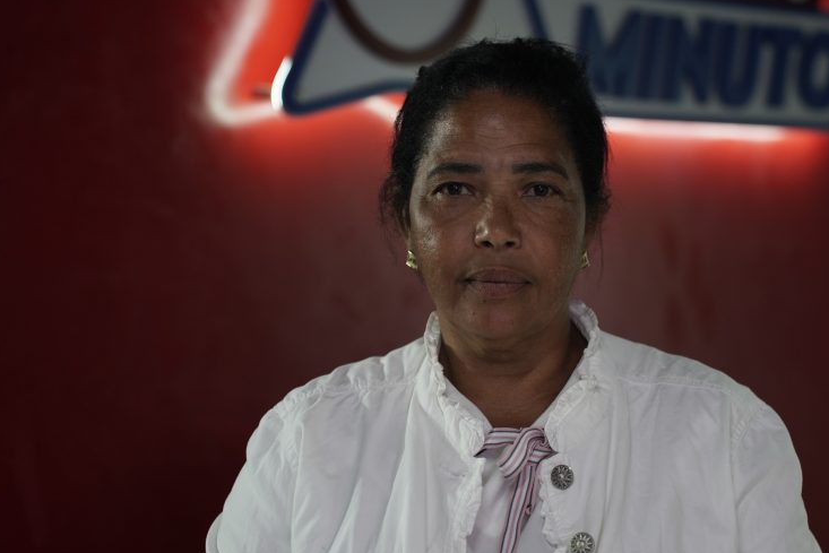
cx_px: 517
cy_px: 330
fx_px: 2234
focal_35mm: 97
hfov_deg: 21.0
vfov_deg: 14.1
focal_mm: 69
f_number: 2.8
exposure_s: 1/125
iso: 800
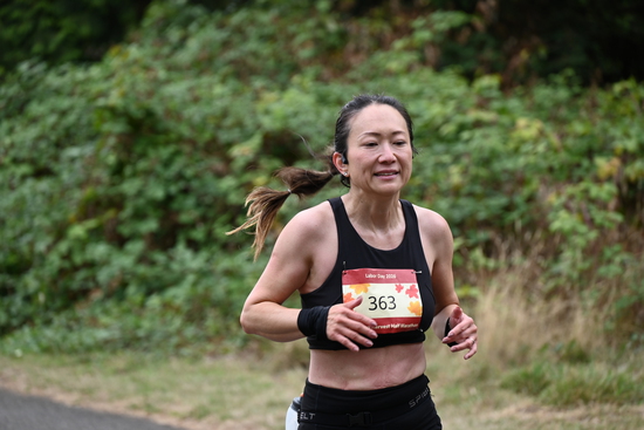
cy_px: 215
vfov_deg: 6.9
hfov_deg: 10.3
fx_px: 3578
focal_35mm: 200
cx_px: 322
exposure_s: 1/320
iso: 400
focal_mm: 200
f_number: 6.3
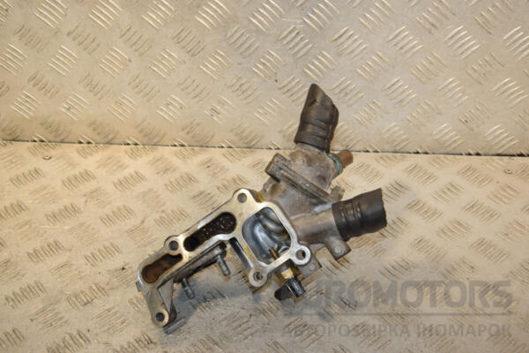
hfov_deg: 38.9
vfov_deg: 26.5
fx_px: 749
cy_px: 176
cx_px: 264
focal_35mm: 51
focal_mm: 34
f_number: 6.3
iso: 800
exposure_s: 1/200
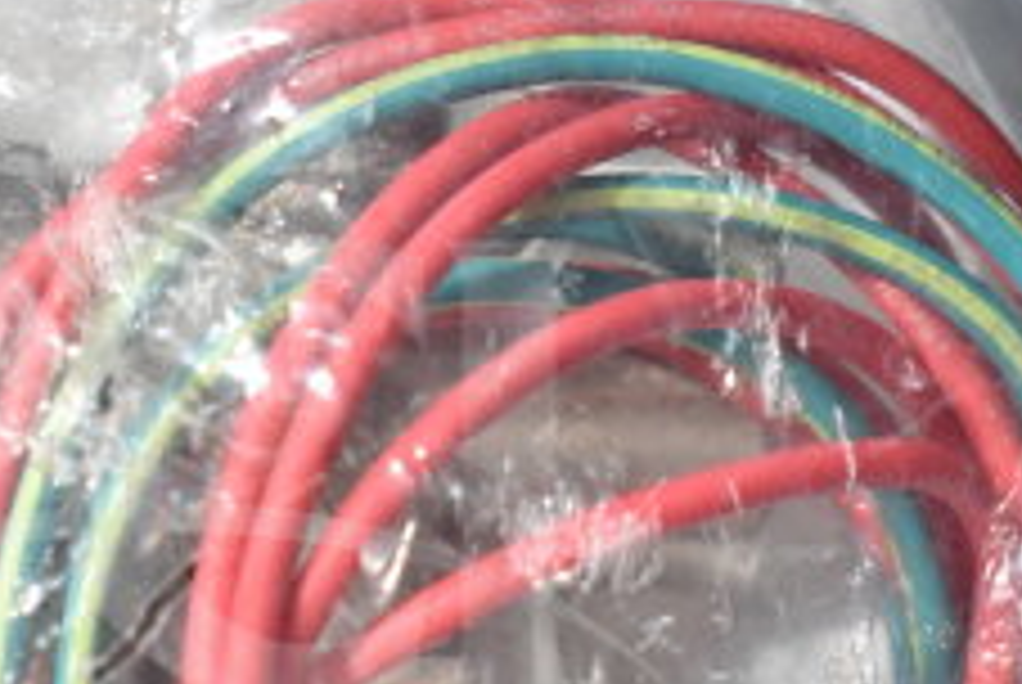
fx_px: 4576
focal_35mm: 161
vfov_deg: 8.5
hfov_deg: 12.7
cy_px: 596
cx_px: 167
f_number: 4.8
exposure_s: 1/60
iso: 1250
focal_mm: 40
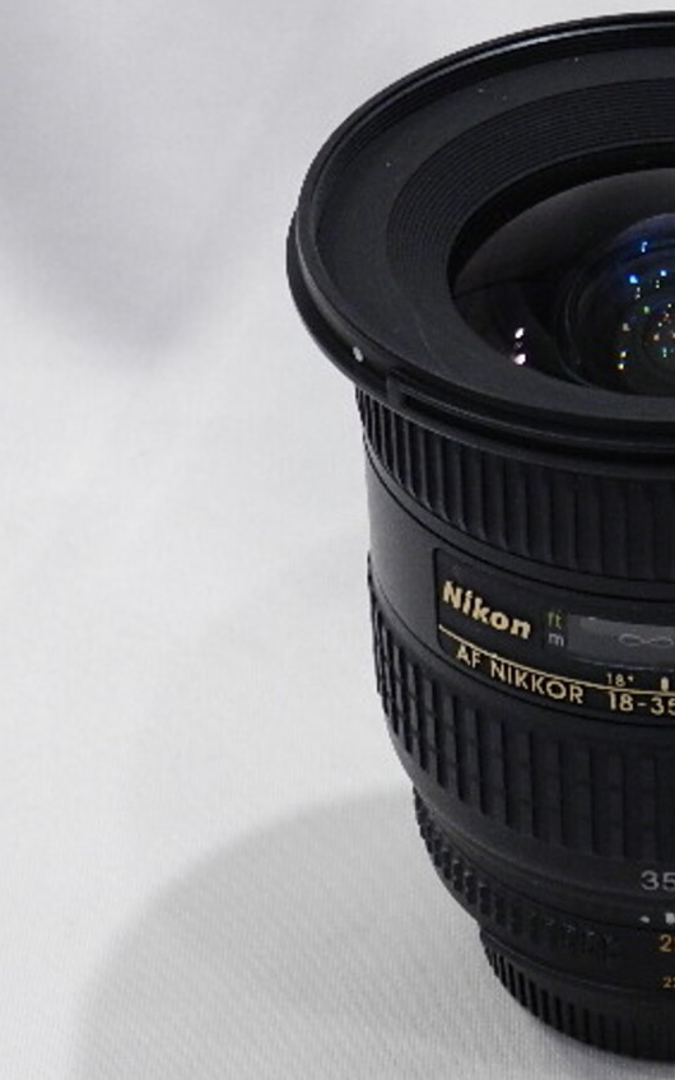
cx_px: 666
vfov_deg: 16.6
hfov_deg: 10.3
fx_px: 3709
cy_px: 515
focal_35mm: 126
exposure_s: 1/60
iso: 800
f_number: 4.4
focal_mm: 14.9
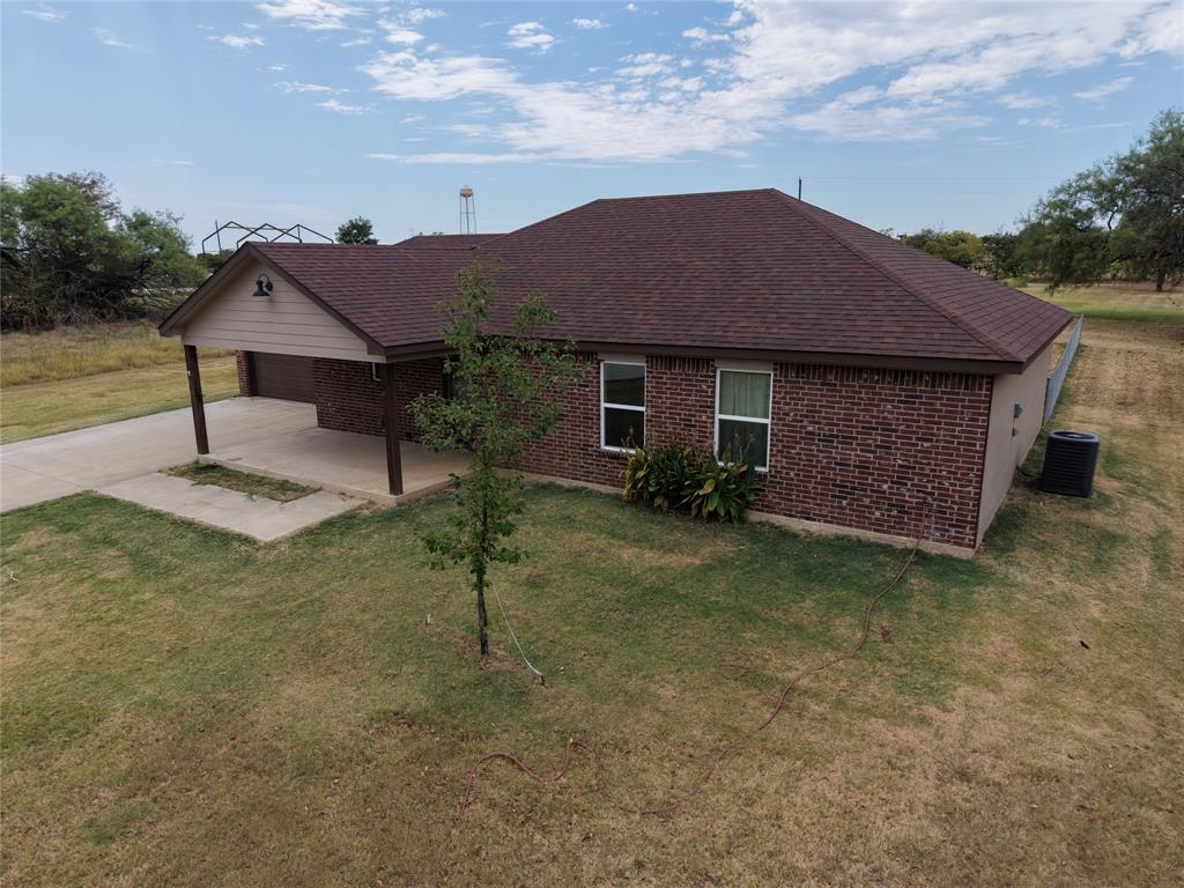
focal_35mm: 24
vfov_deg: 56.8
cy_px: 444
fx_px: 821
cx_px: 592
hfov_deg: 71.6
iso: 290
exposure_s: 1/6000
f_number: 1.8
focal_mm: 8.67
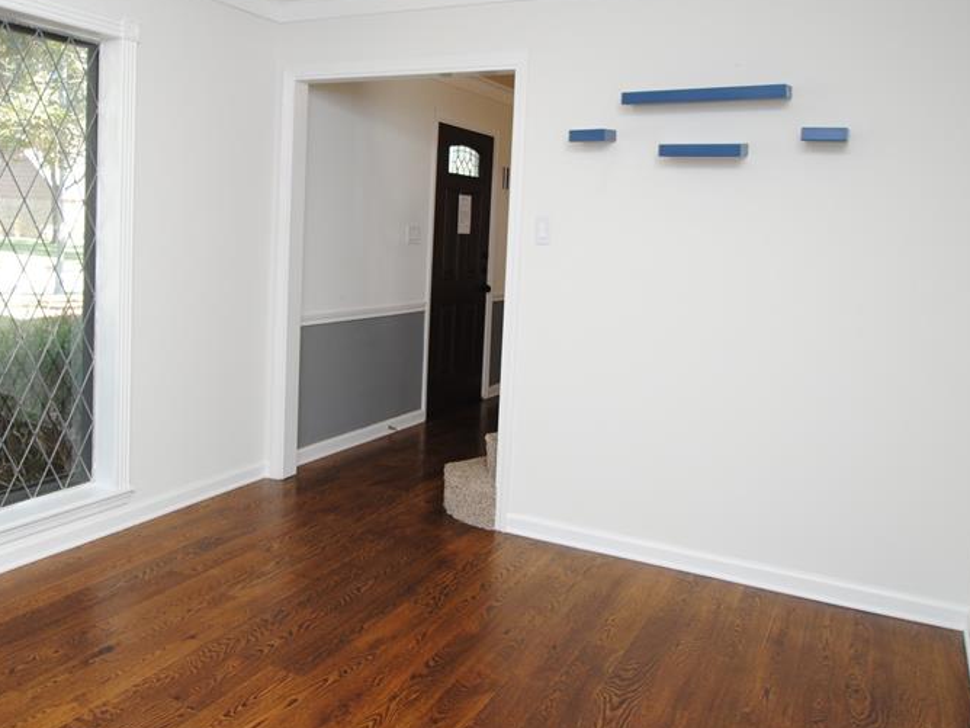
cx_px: 409
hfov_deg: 58.1
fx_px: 869
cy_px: 267
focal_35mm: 31
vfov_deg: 45.0
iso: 200
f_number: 4
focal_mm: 14
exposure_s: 1/60
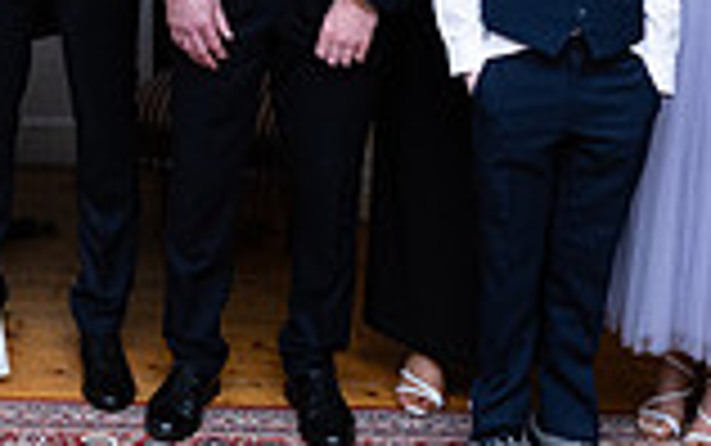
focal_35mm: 90
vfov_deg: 13.9
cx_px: -94
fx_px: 1745
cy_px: -160
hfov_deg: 21.7
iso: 1000
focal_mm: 24
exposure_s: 1/125
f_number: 5
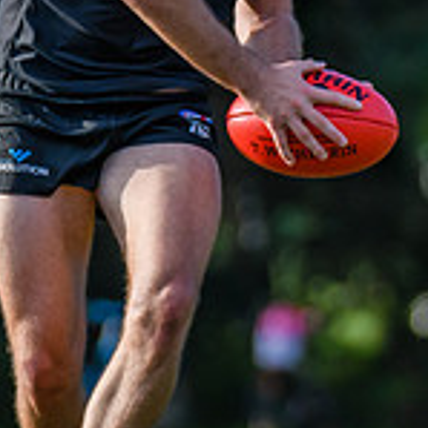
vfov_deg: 1.1
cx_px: 202
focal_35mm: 1623
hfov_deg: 1.1
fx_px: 22703
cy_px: 60
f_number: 4
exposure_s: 1/2500
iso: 1000
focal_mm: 270
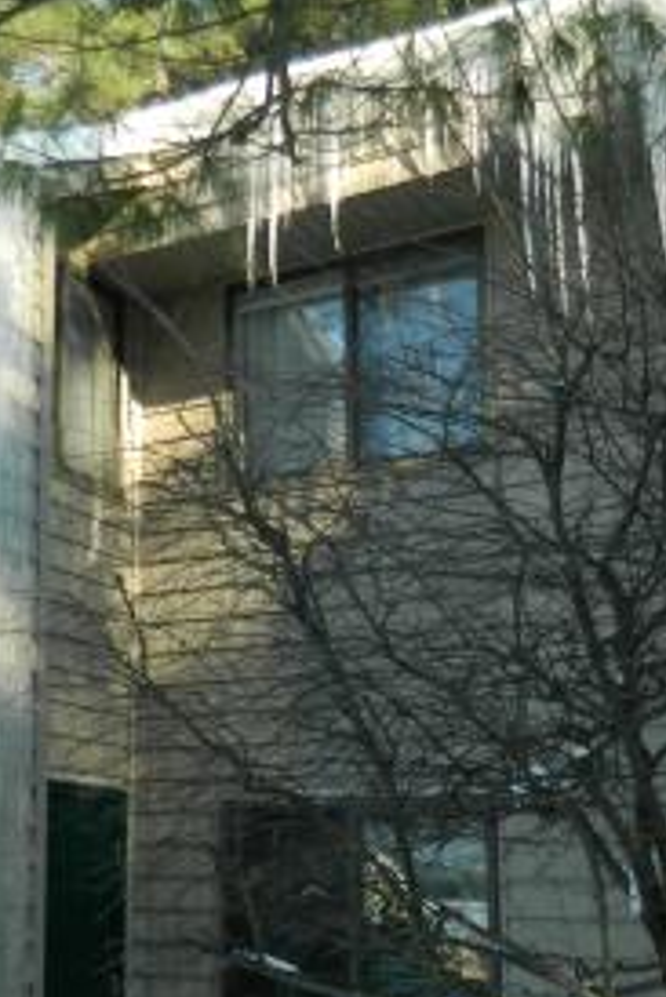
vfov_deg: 35.8
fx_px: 1524
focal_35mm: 55
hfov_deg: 23.9
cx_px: 47
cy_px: 670
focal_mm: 4.5
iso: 80
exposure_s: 1/160
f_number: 3.1
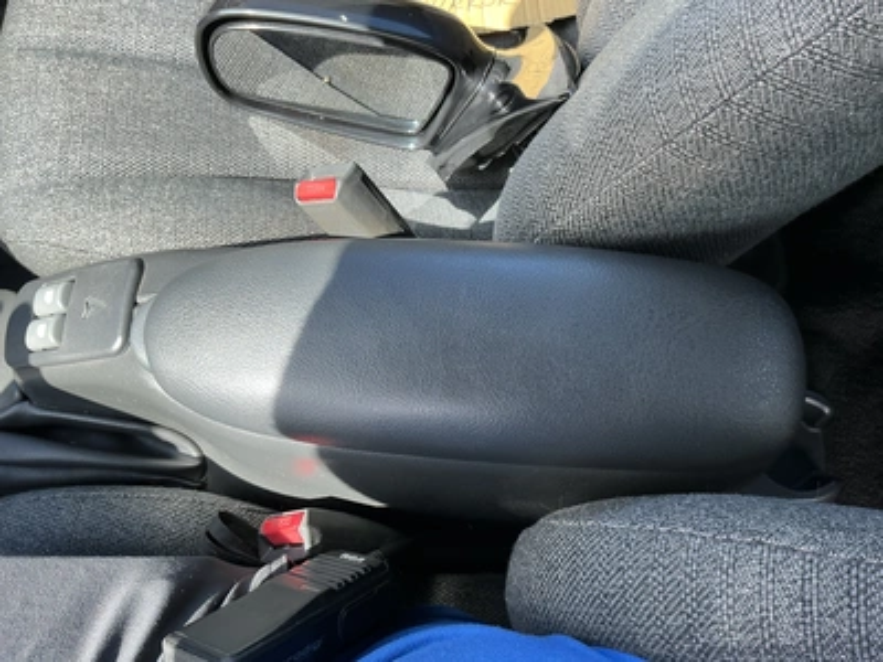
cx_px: 442
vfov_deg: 49.7
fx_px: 714
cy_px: 331
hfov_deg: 63.4
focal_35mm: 28
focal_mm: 3
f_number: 1.8
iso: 20
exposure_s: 1/122
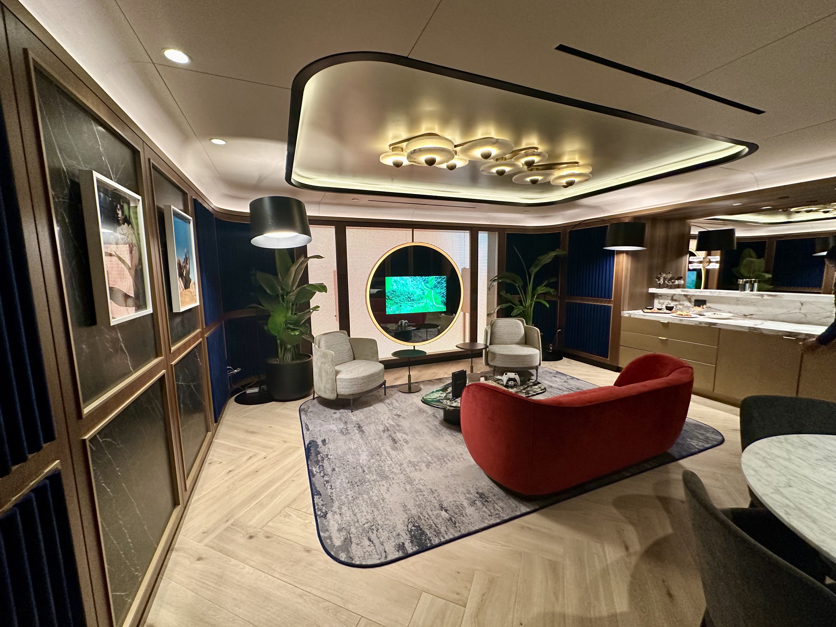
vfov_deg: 85.7
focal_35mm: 14
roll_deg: +0.7
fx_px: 338
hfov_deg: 102.1
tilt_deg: -8.2
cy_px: 314
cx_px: 418
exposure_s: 1/82
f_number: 2.2
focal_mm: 2.22
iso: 320
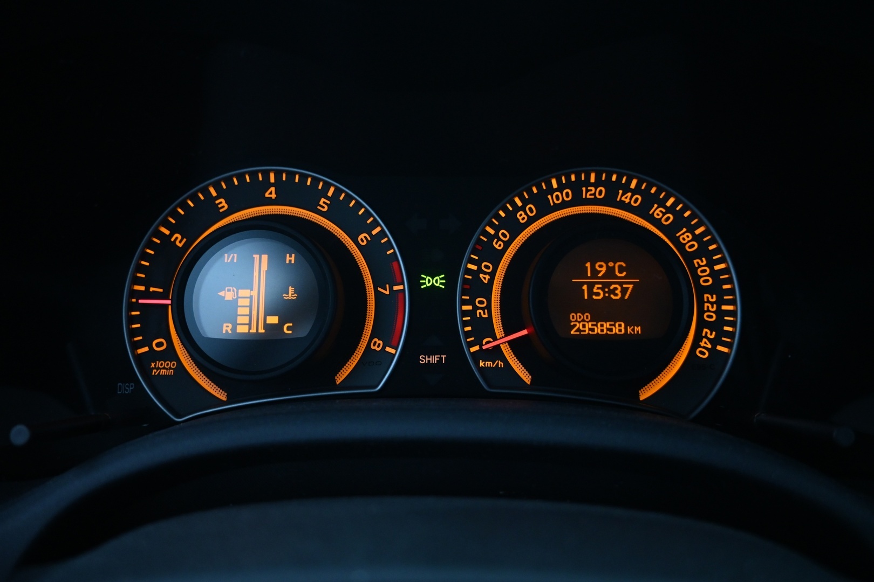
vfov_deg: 53.1
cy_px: 291
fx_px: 583
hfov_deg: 73.7
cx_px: 437
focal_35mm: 24
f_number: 3.5
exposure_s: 1/25
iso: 1600
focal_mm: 16
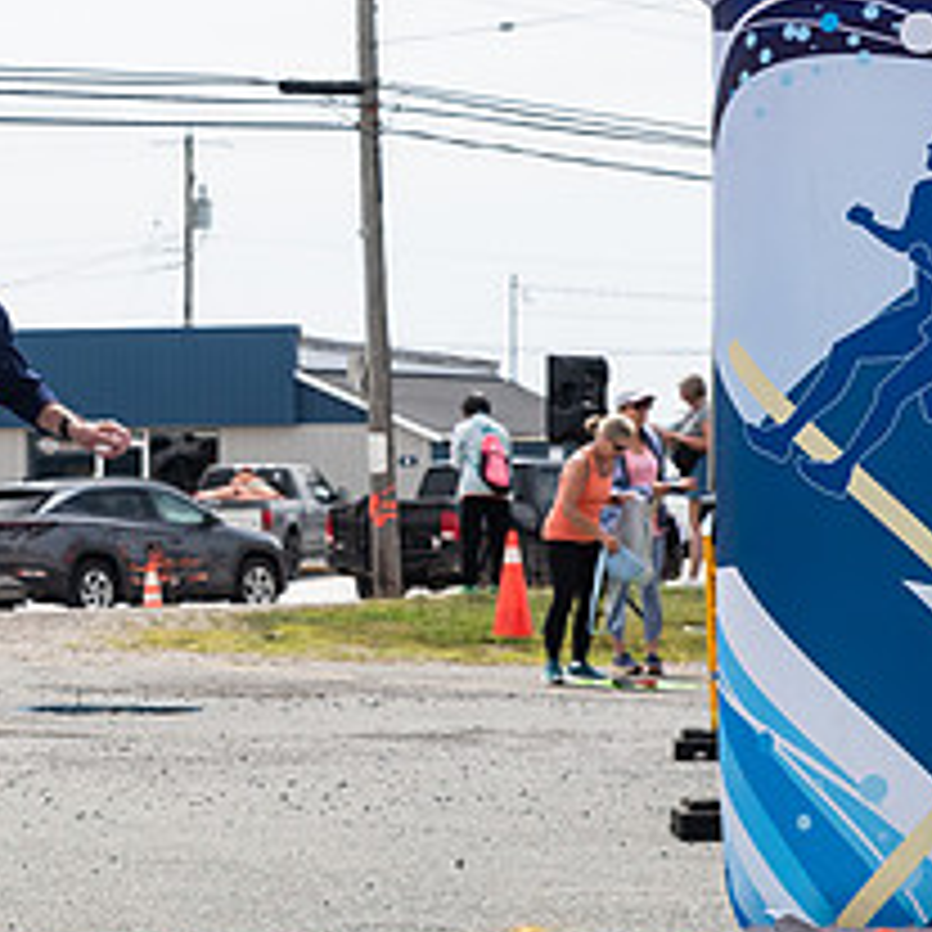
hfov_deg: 10.7
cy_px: 335
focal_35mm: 160
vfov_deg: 10.9
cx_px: -167
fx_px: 4874
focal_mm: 56
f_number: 4
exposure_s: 1/4000
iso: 800
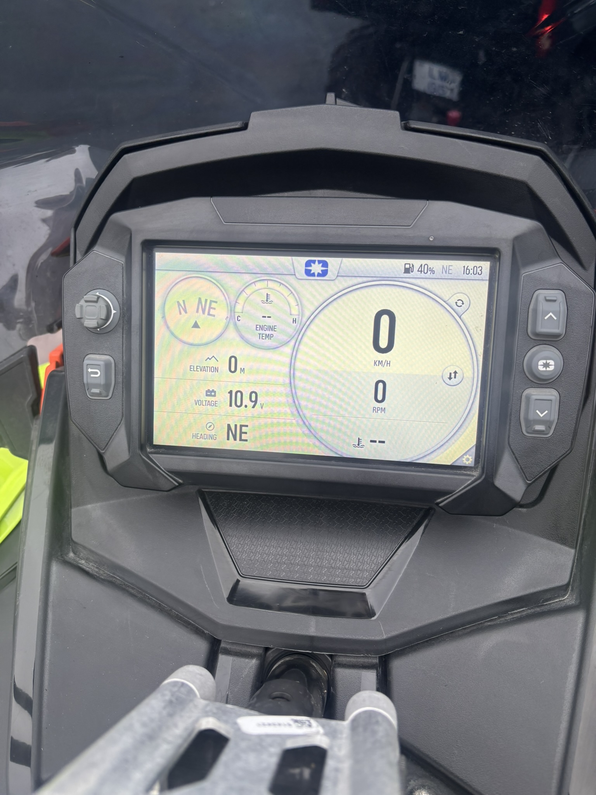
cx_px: 298
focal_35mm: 26
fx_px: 597
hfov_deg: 53.1
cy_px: 398
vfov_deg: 67.3
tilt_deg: -52.6
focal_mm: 5.96
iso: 40
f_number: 1.6
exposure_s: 1/186
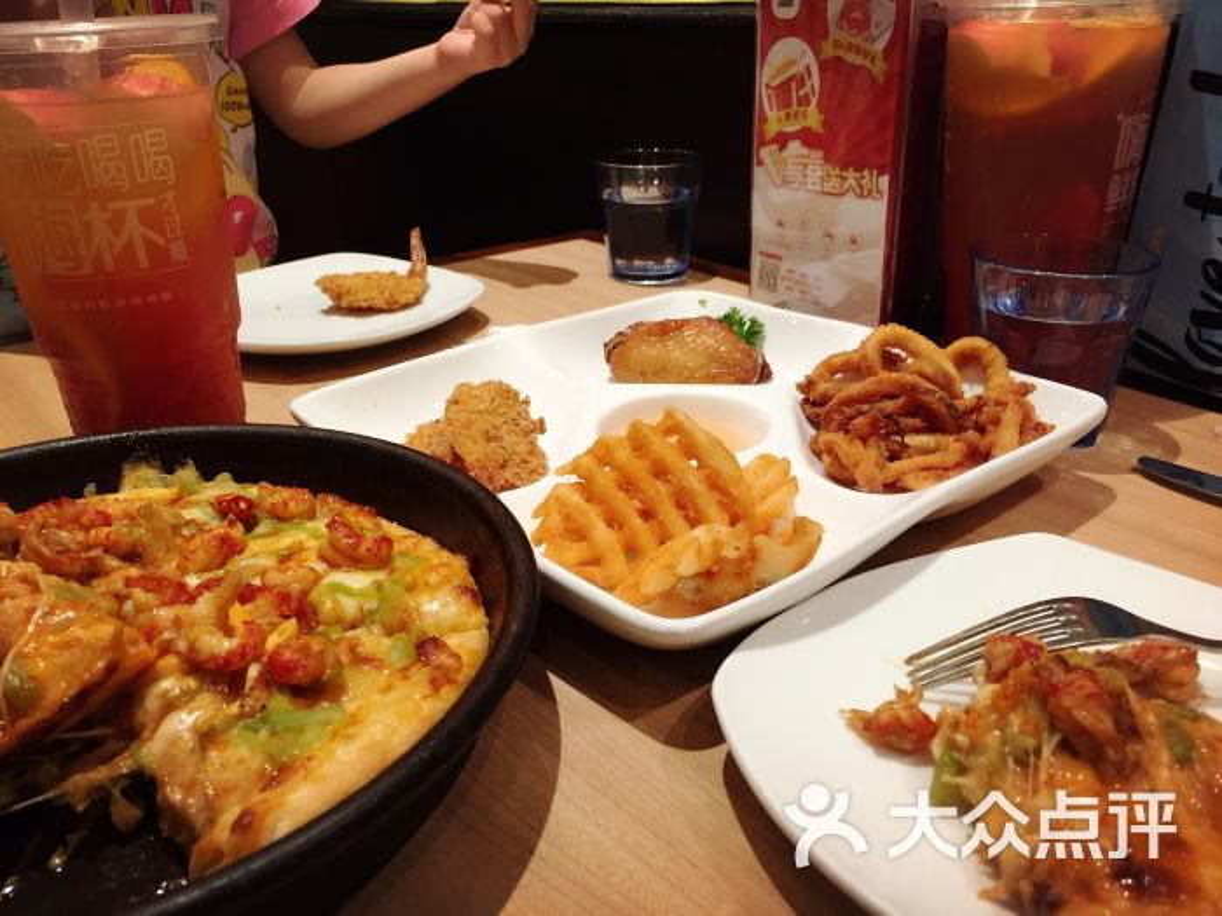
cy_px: 458
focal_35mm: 29
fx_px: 1024
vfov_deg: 48.2
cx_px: 611
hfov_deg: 61.7
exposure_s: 1/33
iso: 64
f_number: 2.2
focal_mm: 4.15
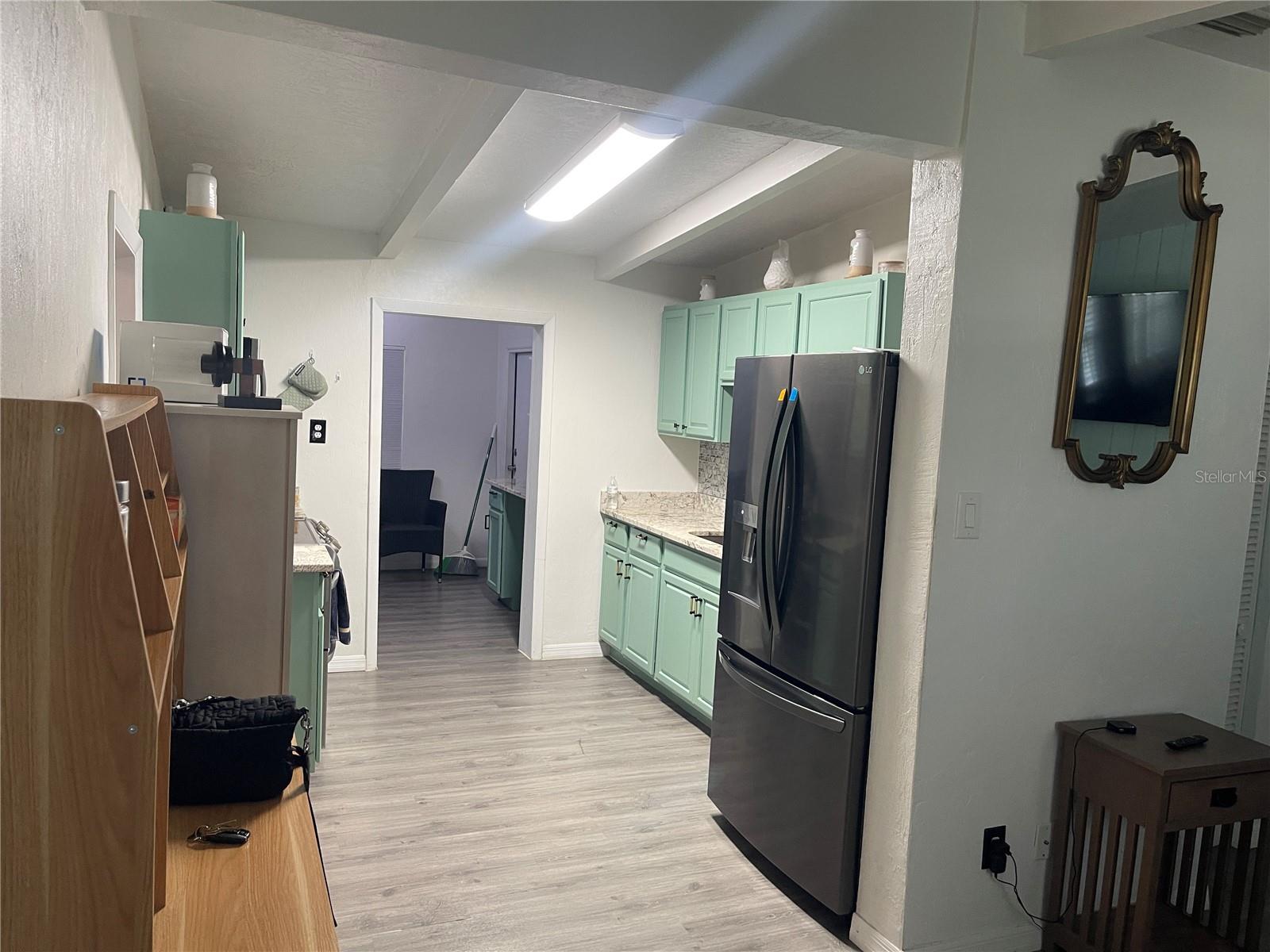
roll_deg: -3.1
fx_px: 917
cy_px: 476
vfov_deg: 54.9
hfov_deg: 69.4
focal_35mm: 25
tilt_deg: -6.6
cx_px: 635
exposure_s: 1/60
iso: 125
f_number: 1.6
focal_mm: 5.1
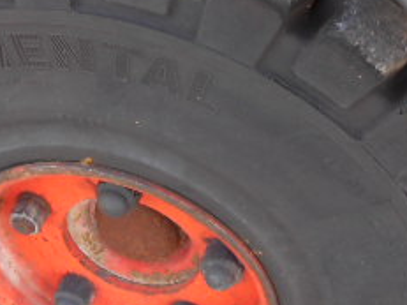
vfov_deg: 20.4
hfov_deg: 26.8
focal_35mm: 72
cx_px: 122
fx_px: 846
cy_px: 199
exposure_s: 1/50
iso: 80
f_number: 3.2
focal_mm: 4.6
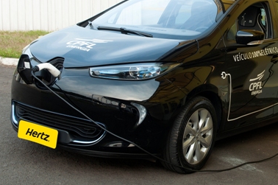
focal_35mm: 66
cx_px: 202
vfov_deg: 20.5
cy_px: 58
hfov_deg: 30.1
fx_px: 509
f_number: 5.6
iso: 200
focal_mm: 26
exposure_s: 1/80
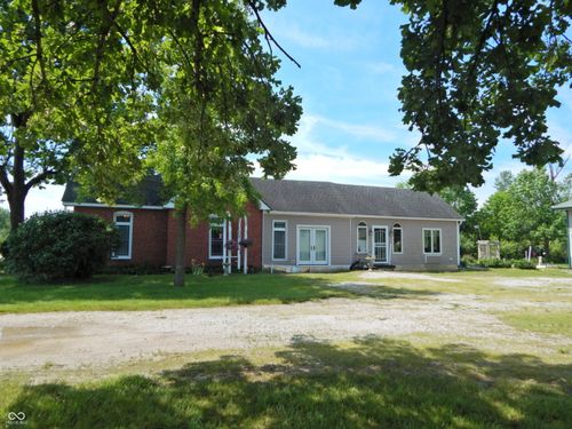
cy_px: 214
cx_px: 286
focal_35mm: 22
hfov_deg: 76.4
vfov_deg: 61.1
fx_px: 364
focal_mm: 4
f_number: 3
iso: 125
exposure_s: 1/1250
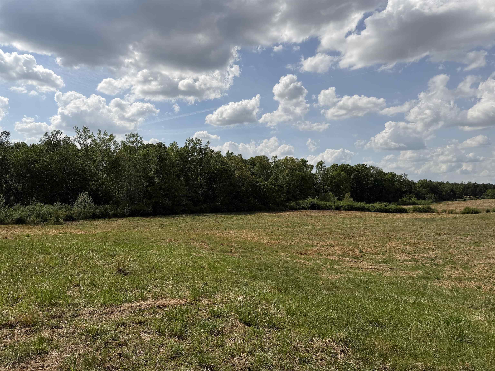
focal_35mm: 24
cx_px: 248
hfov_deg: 71.6
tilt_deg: -0.8
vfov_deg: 56.8
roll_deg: +0.2
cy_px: 186
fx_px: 343
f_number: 1.78
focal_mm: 6.76
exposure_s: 1/10309
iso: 80
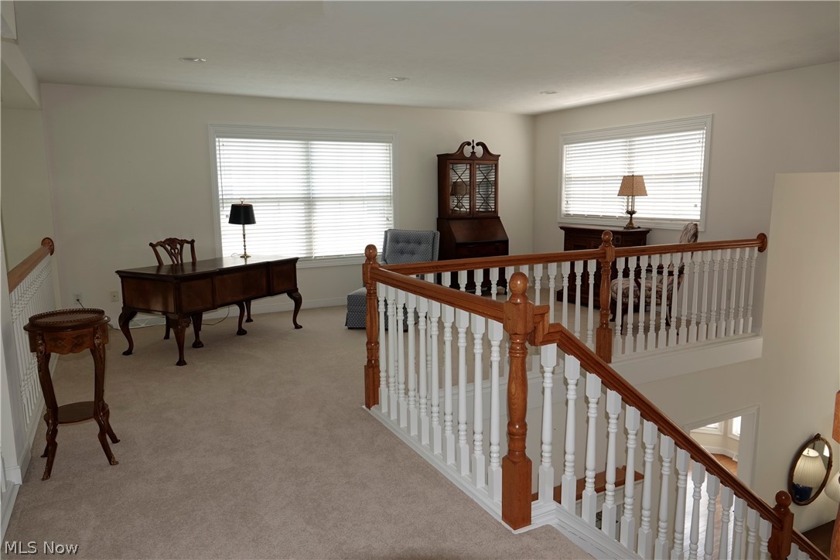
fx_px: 560
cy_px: 280
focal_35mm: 24
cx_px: 420
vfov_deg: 53.1
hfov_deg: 73.7
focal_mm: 8.8
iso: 100
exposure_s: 1/125
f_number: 2.4
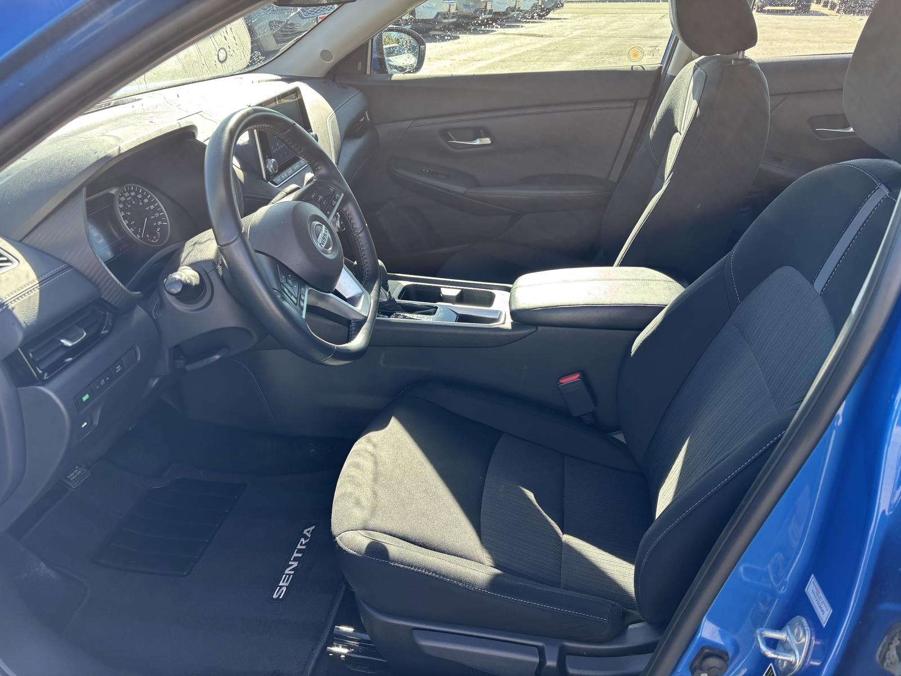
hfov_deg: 67.3
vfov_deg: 53.1
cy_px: 338
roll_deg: +1.2
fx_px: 677
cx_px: 450
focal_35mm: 26
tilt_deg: -26.6
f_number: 1.6
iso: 40
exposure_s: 1/176
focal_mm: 5.96
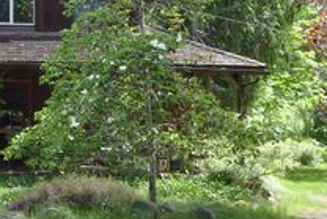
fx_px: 764
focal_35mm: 84
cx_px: -71
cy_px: 39
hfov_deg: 22.2
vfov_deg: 16.2
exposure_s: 1/100
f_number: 4
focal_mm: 5
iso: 64
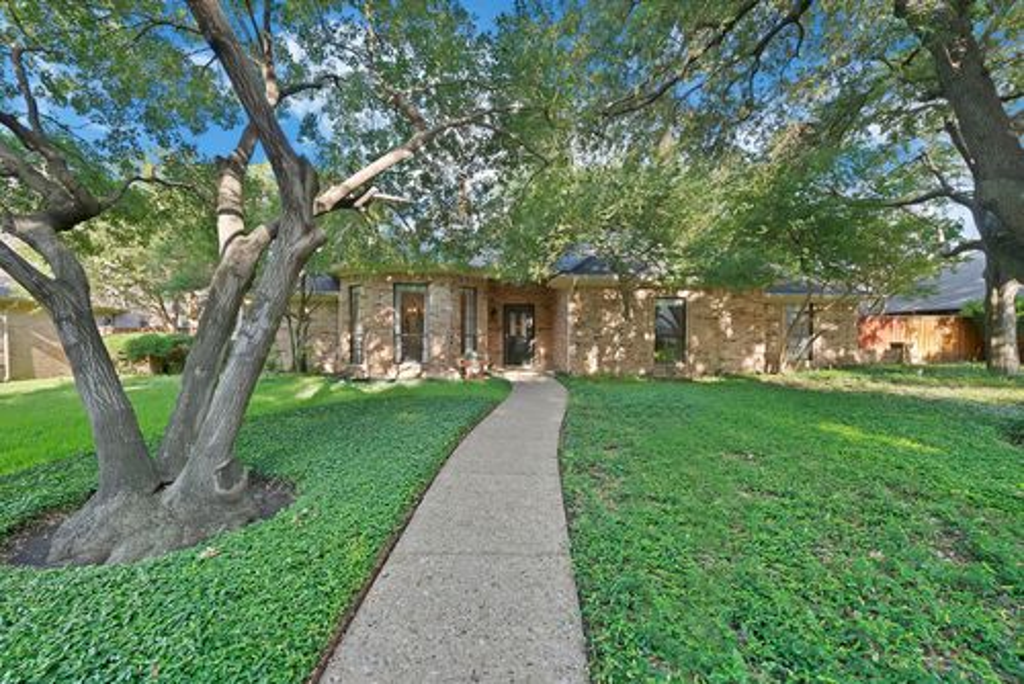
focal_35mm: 15
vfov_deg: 77.4
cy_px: 342
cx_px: 512
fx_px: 427
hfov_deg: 100.4
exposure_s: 1/20
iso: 640
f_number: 9
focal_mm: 15
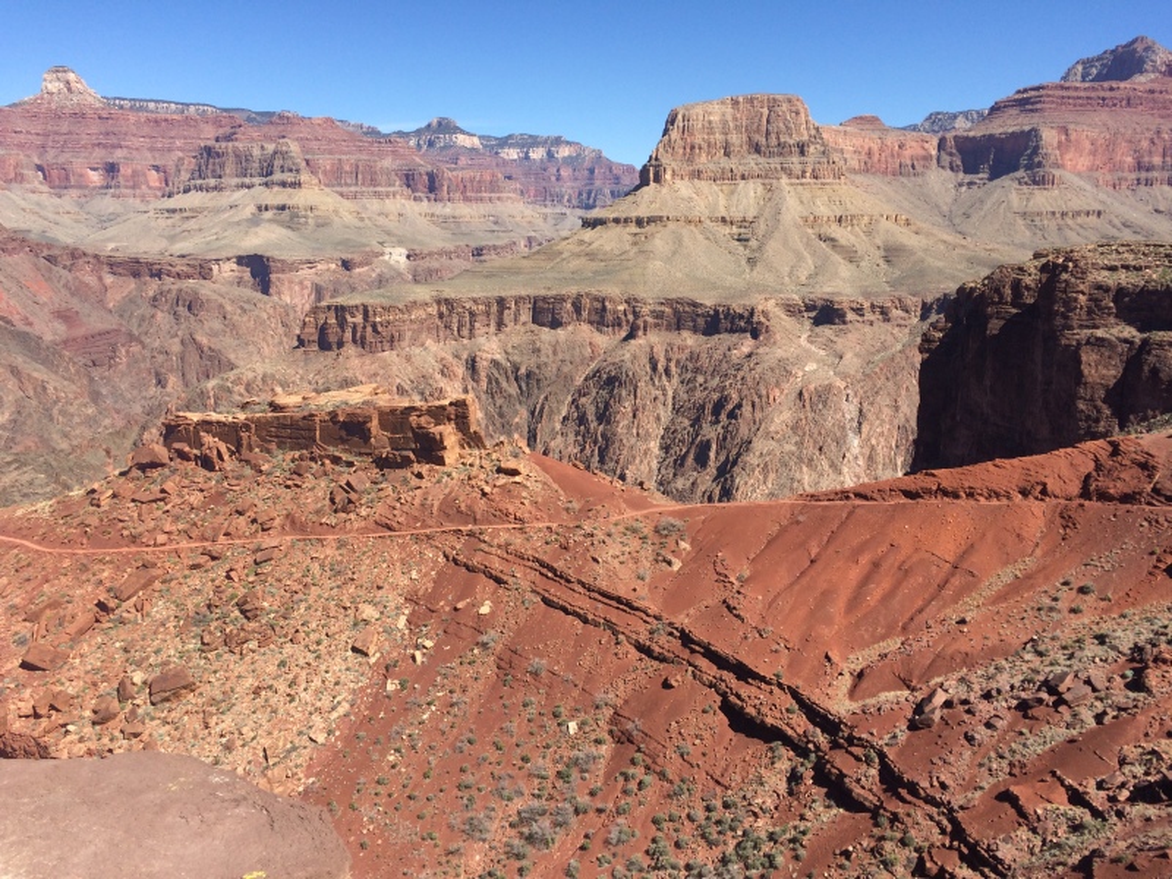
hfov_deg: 61.7
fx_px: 982
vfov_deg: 48.2
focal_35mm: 29
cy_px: 440
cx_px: 586
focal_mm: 4.15
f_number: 2.2
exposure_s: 1/1709
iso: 32
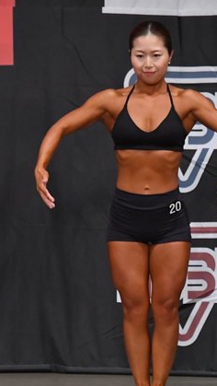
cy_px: 228
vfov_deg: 5.0
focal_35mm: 436
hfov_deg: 2.8
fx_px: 4455
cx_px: 145
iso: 4000
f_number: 5.6
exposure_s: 1/400
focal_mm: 150
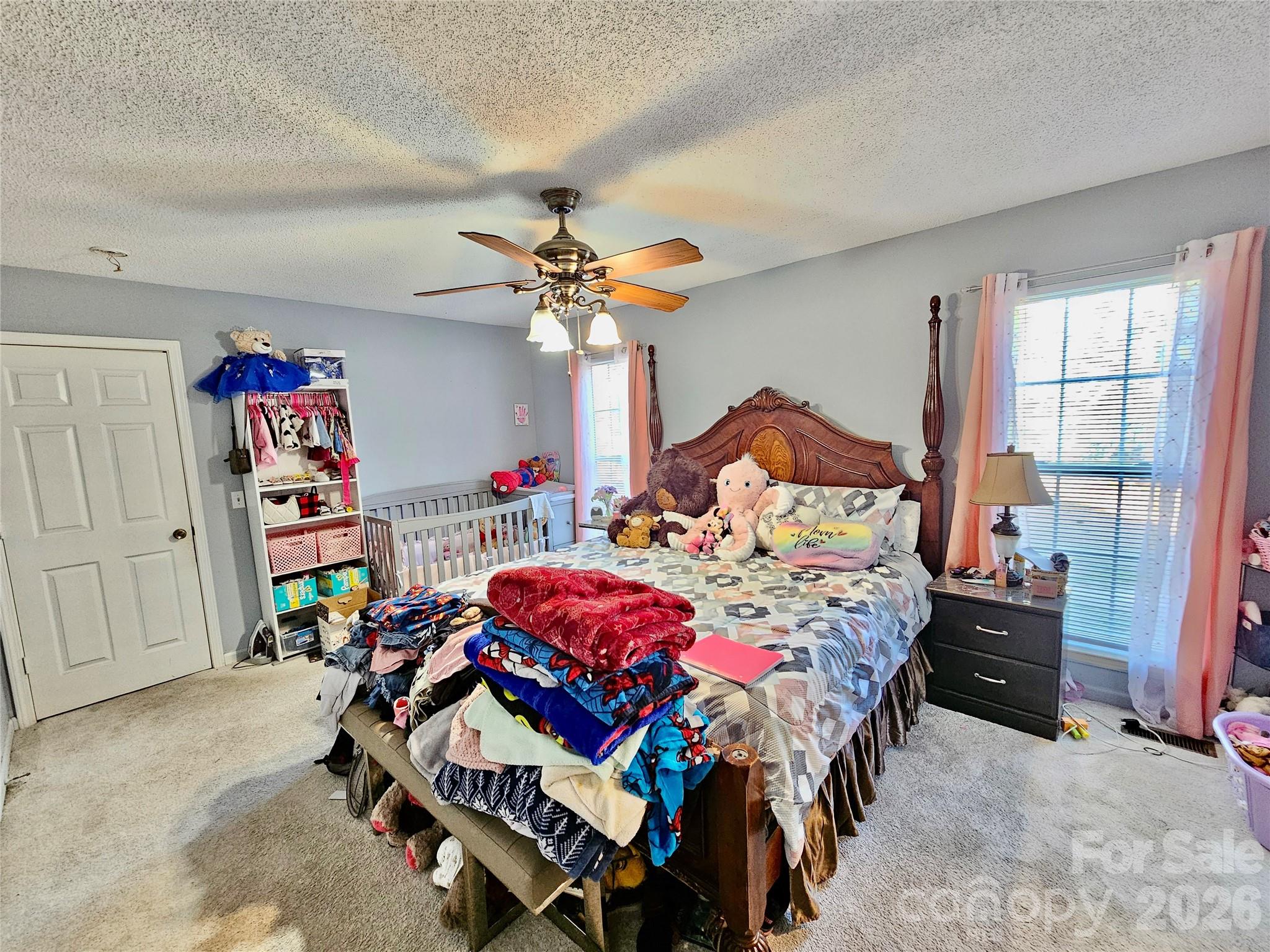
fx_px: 477
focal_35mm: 13
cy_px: 476
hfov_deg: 106.2
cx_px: 635
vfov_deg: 89.9
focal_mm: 2.2
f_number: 2.2
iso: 800
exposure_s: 1/24
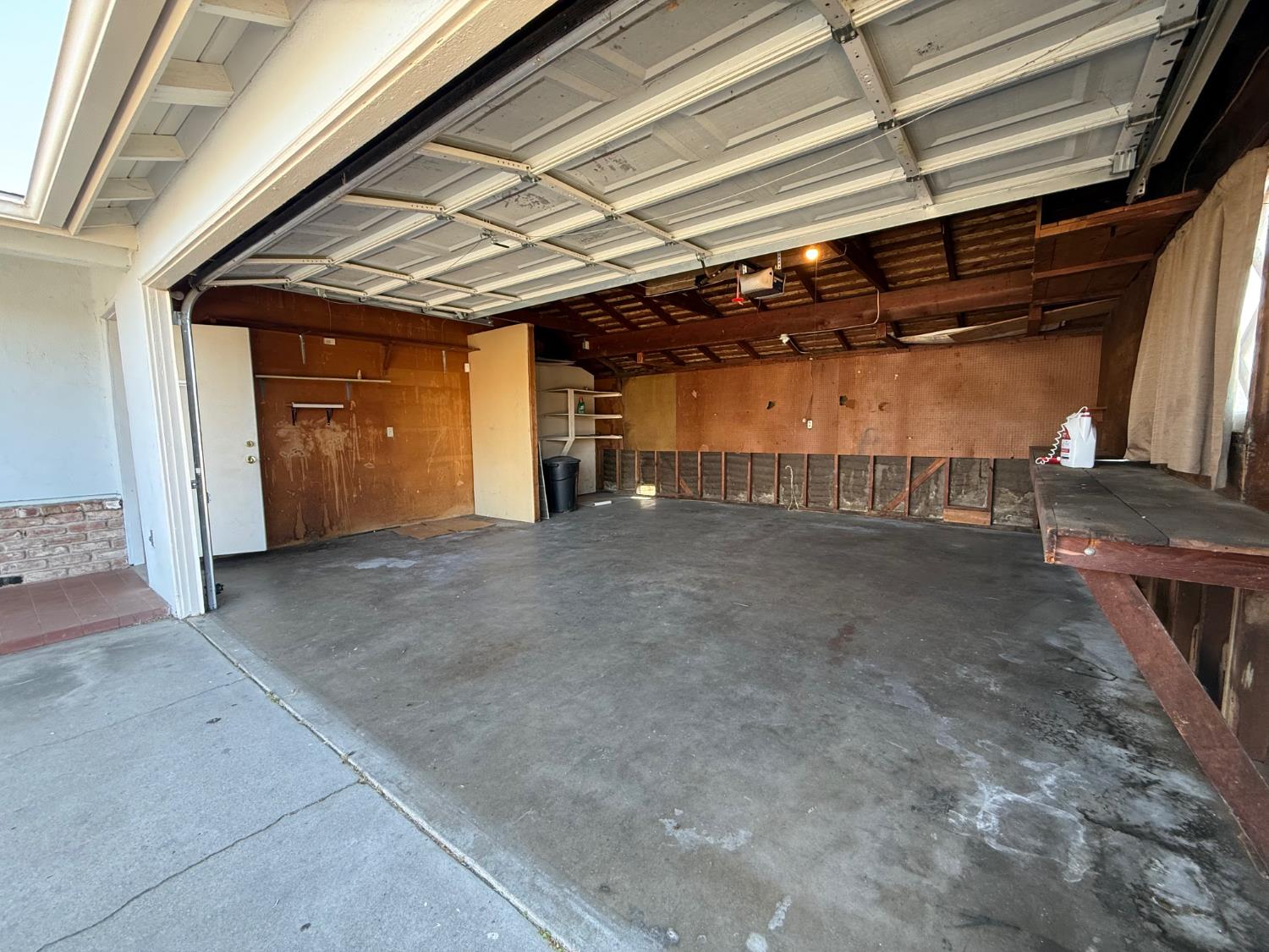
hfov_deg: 102.1
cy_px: 476
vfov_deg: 85.7
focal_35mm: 14
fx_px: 513
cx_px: 634
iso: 200
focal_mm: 2.22
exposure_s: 1/99
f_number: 2.2
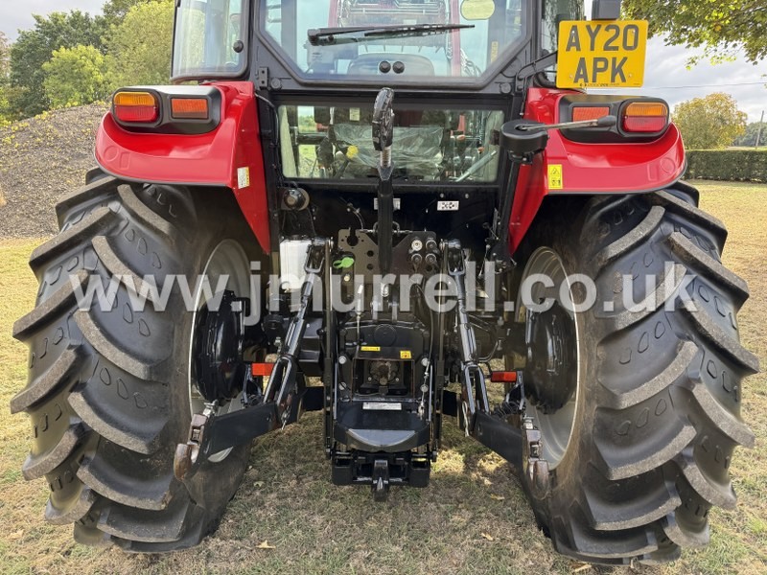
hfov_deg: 71.6
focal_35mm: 24
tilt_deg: -14.5
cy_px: 288
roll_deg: -0.5
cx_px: 384
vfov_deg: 56.8
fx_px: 532
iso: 100
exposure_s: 1/428
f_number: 1.78
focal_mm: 6.76
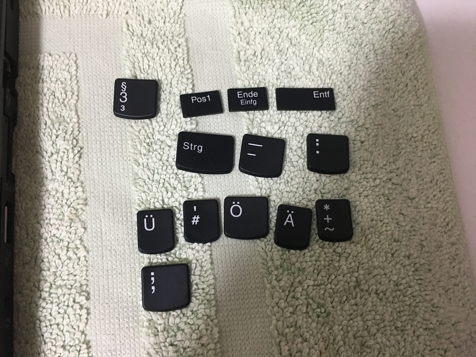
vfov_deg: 48.2
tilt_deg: -74.3
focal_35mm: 29
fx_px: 399
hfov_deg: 61.7
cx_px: 238
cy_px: 178
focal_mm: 4.15
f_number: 2.2
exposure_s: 1/8
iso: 100
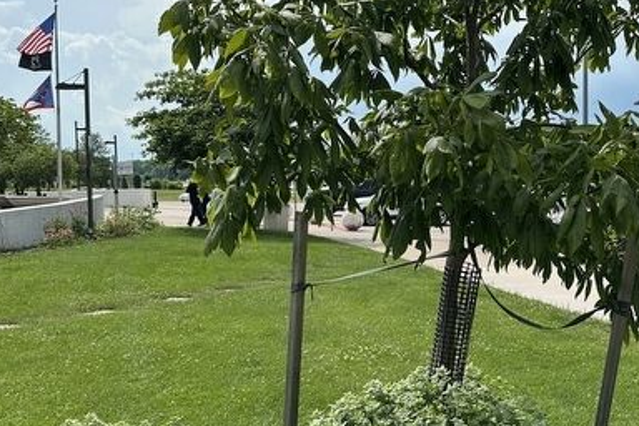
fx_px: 923
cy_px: 225
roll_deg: -0.7
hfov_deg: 37.7
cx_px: 438
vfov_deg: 26.0
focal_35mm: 52
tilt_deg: -2.1
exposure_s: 1/6211
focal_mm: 6.86
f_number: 1.78
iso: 80
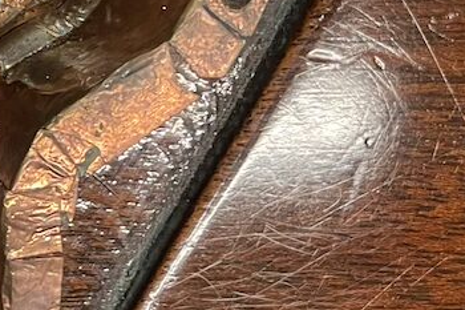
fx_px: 1498
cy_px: 146
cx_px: -341
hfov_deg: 15.5
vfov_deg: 11.8
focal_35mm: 116
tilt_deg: -80.7
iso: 125
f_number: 1.6
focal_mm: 4.2
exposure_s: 1/61
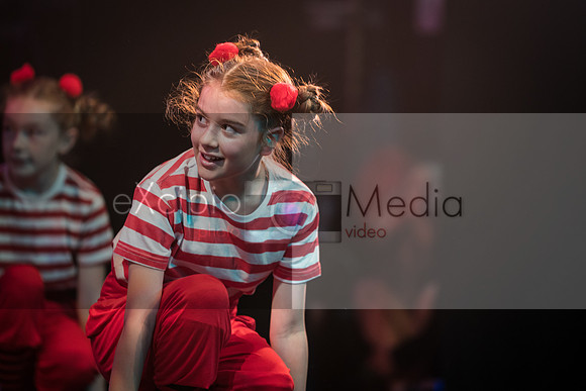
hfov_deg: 8.8
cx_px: 344
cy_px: 161
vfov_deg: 5.8
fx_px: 3827
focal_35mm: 235
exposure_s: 1/125
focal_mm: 200
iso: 1250
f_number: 2.8
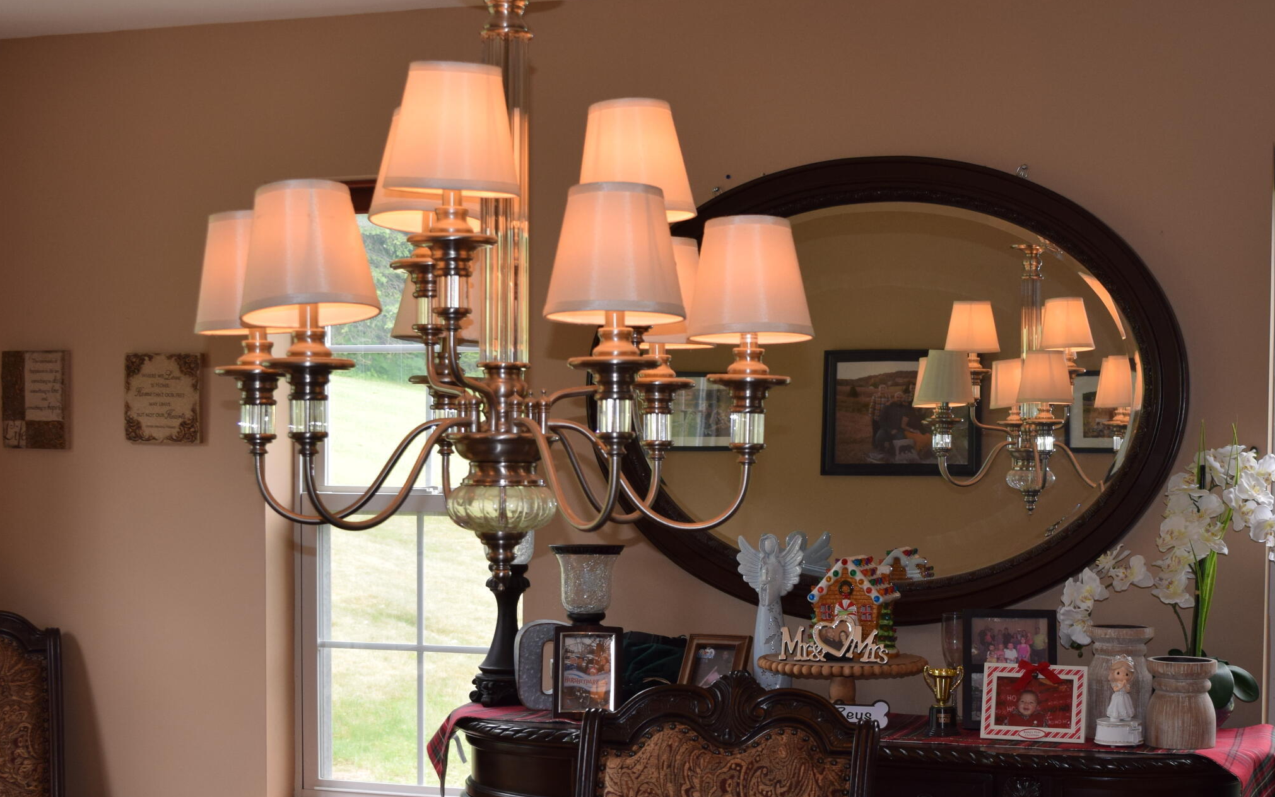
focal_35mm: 59
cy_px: 553
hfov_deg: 34.4
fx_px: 2050
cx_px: 787
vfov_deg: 21.9
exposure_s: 1/125
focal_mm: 26
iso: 400
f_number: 5.6
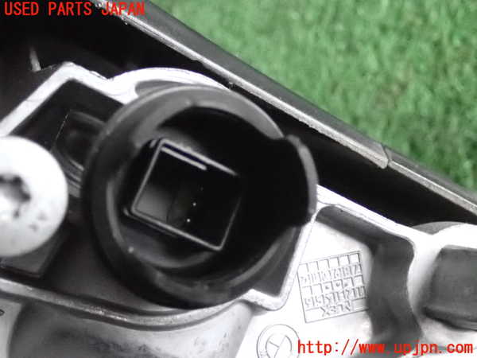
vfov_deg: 23.7
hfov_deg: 31.2
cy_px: 179
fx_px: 854
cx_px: 238
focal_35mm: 62
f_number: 3.6
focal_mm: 11.09
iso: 6400
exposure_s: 1/60
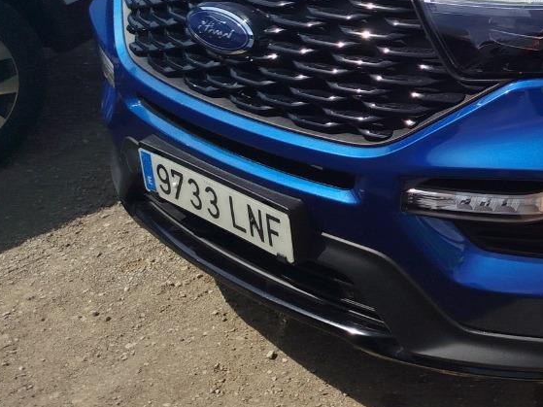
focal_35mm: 55
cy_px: 25
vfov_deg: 25.6
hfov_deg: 32.1
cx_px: 548
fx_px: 863
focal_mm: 5.31
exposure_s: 1/2862
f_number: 1.7
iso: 50
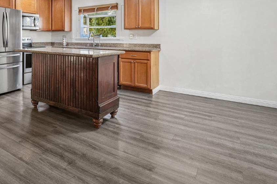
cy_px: 34
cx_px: 67
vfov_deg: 48.1
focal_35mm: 25
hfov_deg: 66.8
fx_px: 192
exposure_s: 1/25
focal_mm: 14
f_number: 8
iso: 640
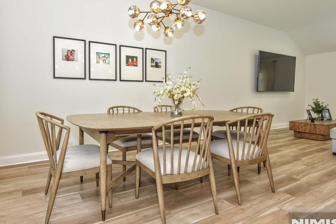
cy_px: 98
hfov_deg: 80.5
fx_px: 196
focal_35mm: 21
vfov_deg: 59.3
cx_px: 139
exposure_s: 1/60
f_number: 4
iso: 800
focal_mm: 17
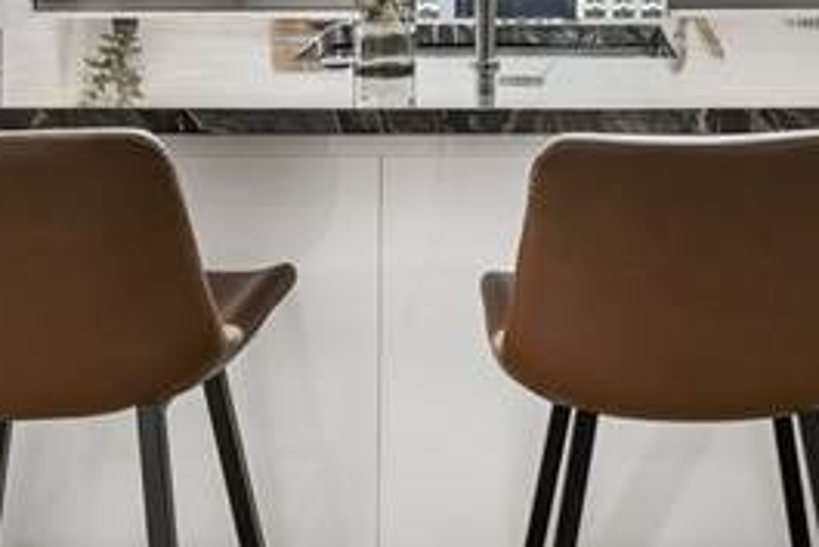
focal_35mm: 60
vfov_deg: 20.8
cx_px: 547
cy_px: -147
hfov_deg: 33.1
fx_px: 1364
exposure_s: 1.6
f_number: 5.6
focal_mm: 15.5
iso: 64
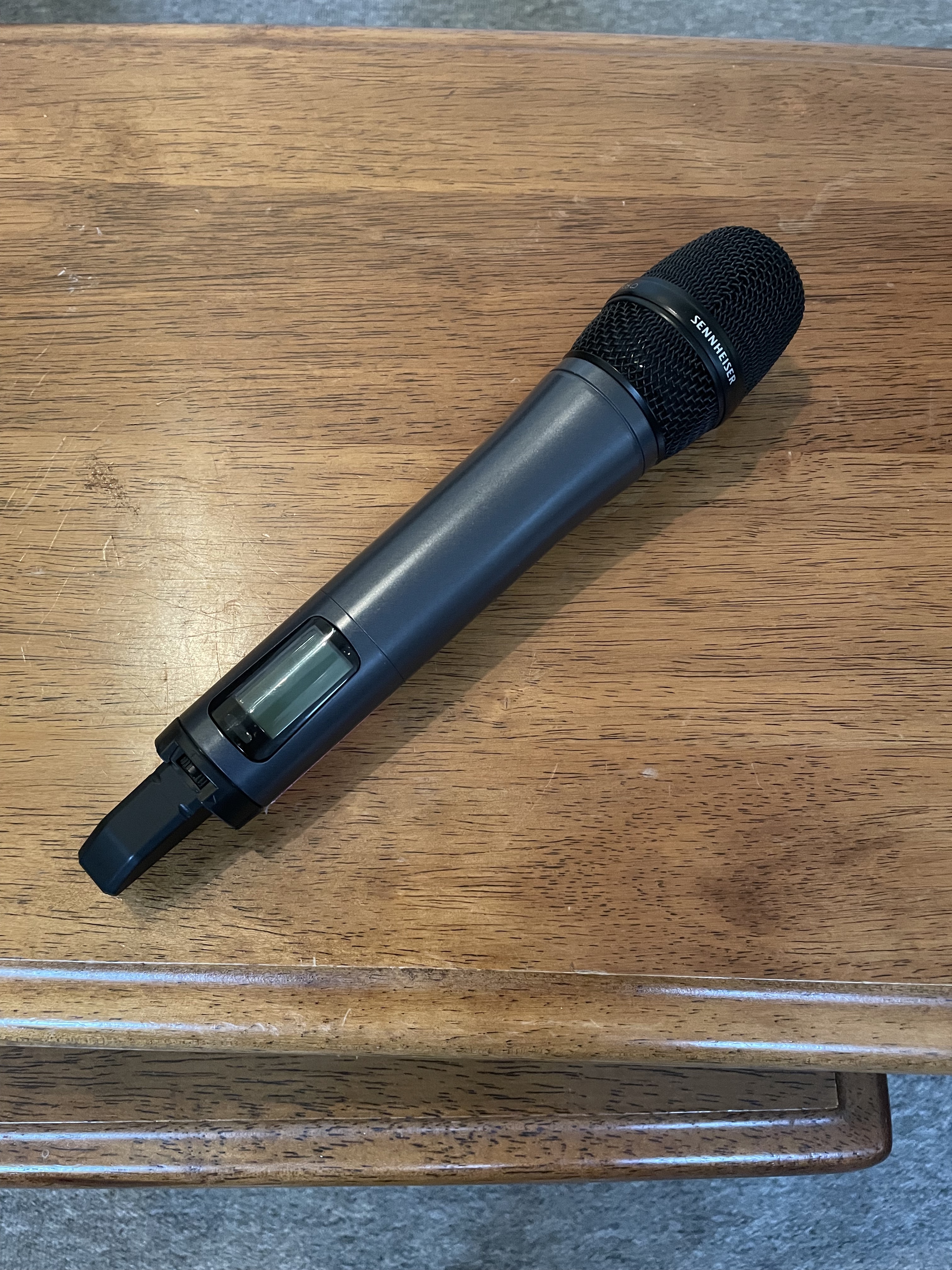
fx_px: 953
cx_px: 476
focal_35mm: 26
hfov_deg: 53.1
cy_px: 635
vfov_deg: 67.3
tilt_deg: -71.8
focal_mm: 4.2
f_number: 1.6
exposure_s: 1/33
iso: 500
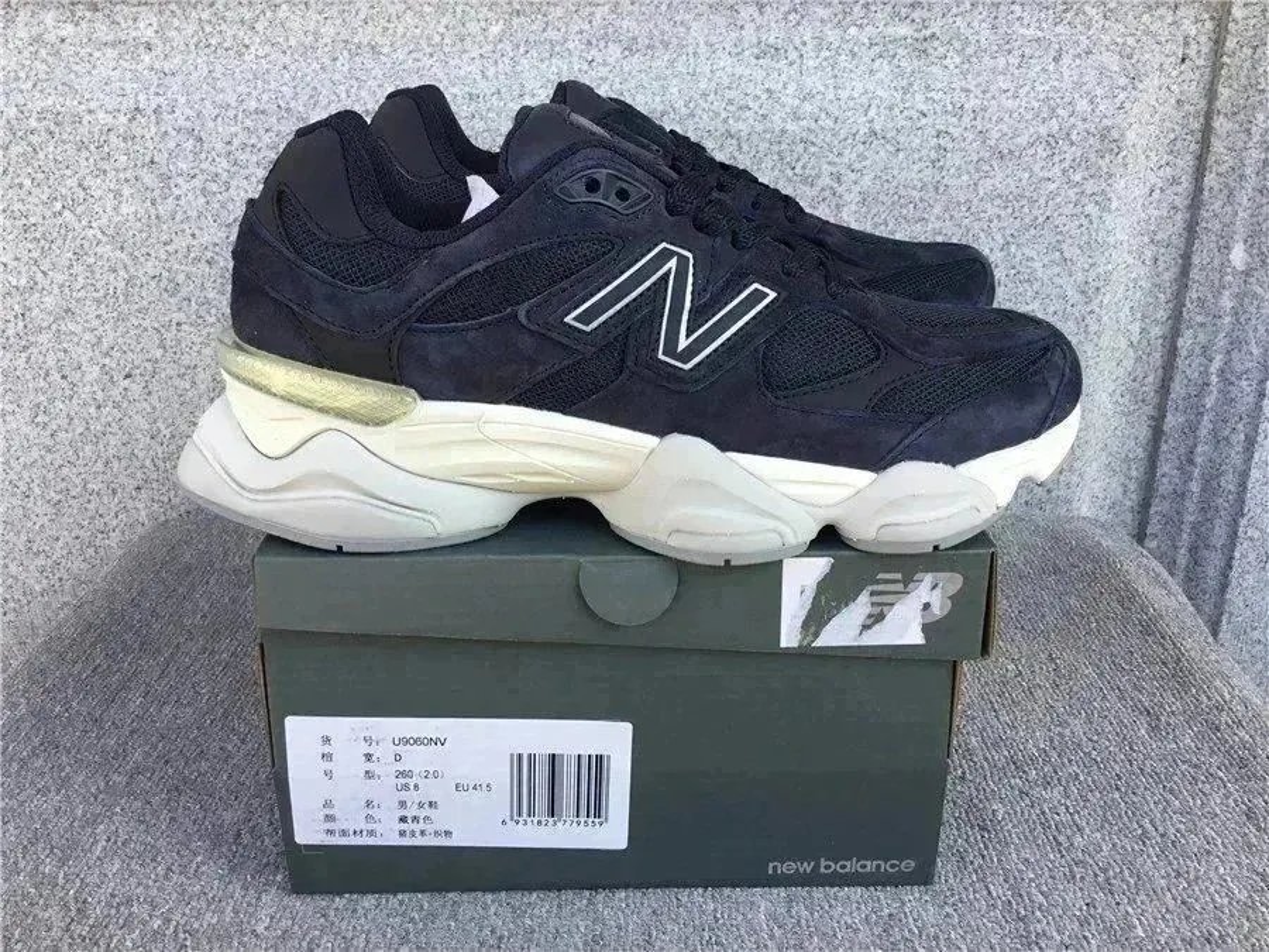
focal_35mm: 31
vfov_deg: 45.4
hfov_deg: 58.4
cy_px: 476
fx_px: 1136
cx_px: 634
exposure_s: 1/111
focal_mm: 3.3
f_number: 2.4
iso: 25
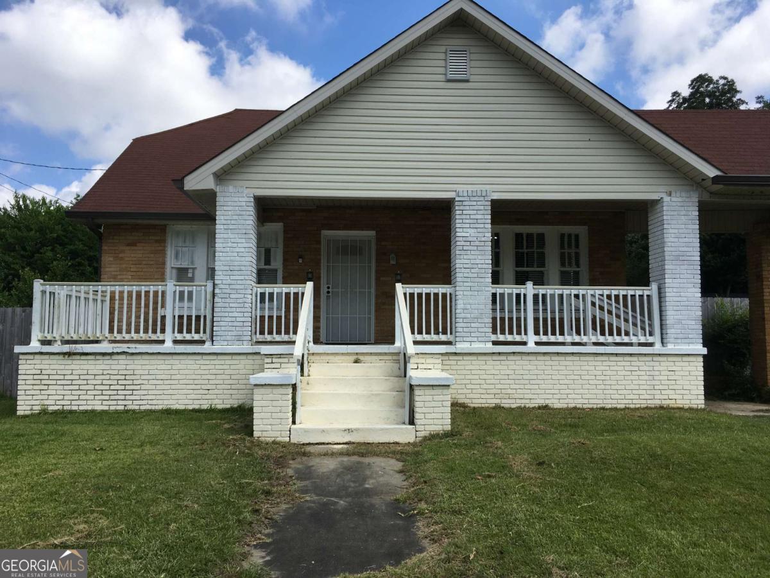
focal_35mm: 29
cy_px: 289
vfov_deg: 48.2
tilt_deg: +5.4
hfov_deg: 61.7
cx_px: 385
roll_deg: +0.1
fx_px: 645
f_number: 2.2
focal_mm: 4.15
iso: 25
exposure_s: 1/1451
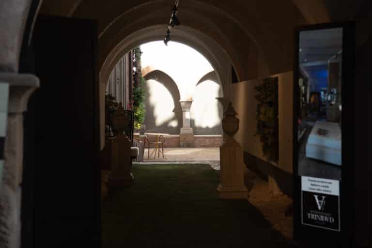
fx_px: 724
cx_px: 186
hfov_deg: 28.8
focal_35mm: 70
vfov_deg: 19.5
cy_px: 124
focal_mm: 70
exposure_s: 1/1000
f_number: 4
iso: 500
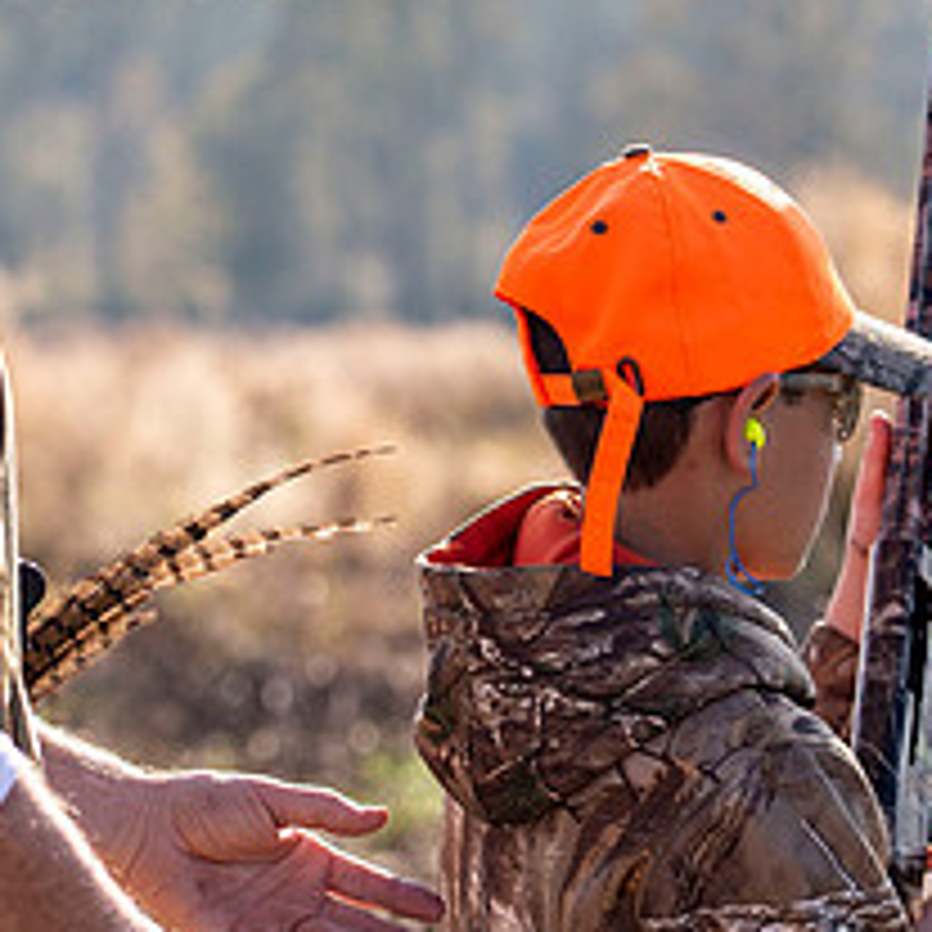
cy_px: 328
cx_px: 369
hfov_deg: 8.0
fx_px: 6701
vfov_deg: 8.0
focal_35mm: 220
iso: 200
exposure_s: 1/1600
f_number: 4
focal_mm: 82
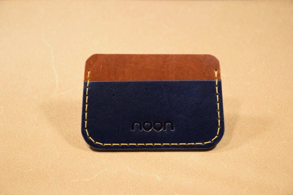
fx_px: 806
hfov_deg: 20.6
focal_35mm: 99
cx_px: 146
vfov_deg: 13.8
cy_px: 98
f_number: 6.3
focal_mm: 66
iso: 400
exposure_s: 1/125
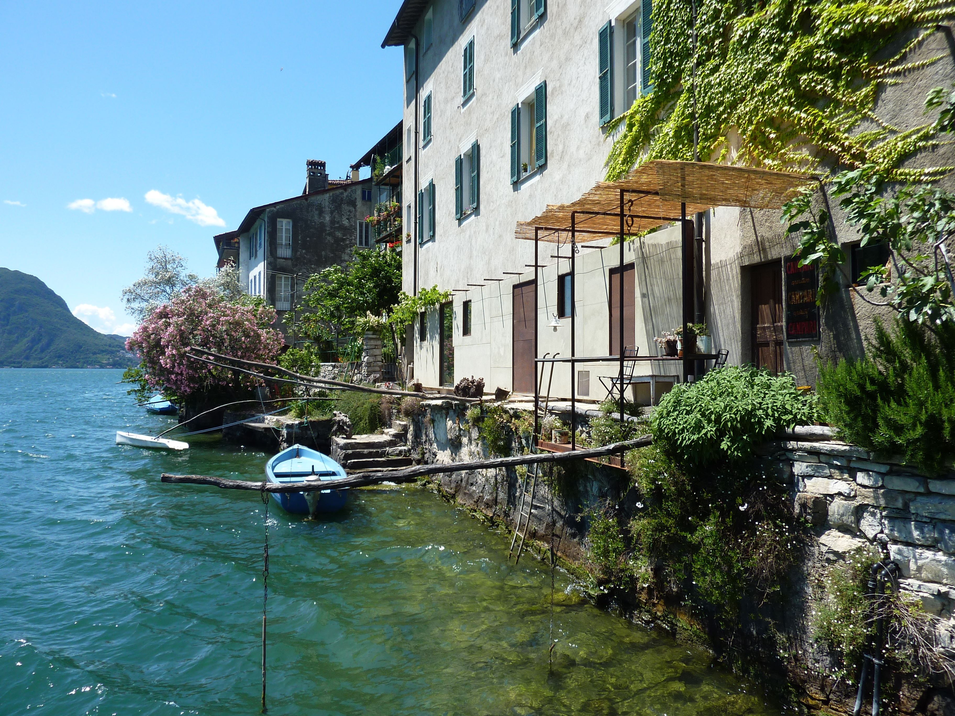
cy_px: 358
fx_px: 690
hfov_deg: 69.4
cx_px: 478
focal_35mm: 25
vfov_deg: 54.9
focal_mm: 4.1
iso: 80
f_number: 4
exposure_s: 1/400
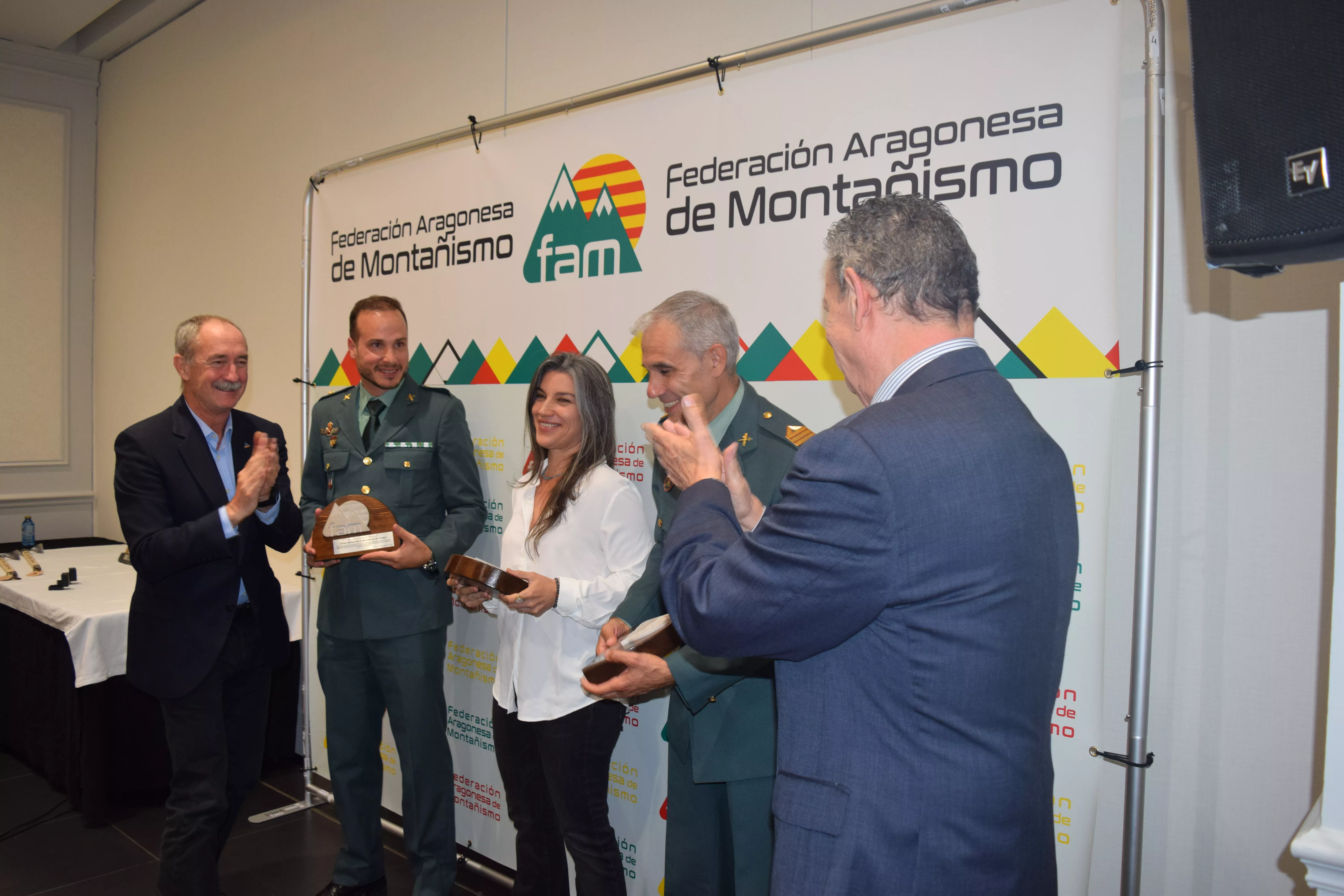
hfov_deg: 67.4
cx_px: 672
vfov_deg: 47.9
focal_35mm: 27
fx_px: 1008
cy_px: 448
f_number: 5
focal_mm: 18
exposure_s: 1/100
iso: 800
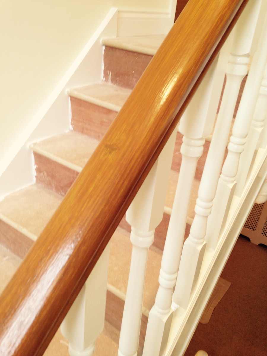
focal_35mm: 33
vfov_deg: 55.4
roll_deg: -5.5
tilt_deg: -29.4
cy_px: 178
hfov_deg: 42.9
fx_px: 339
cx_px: 134
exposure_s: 1/20
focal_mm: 4.12
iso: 50
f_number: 2.4
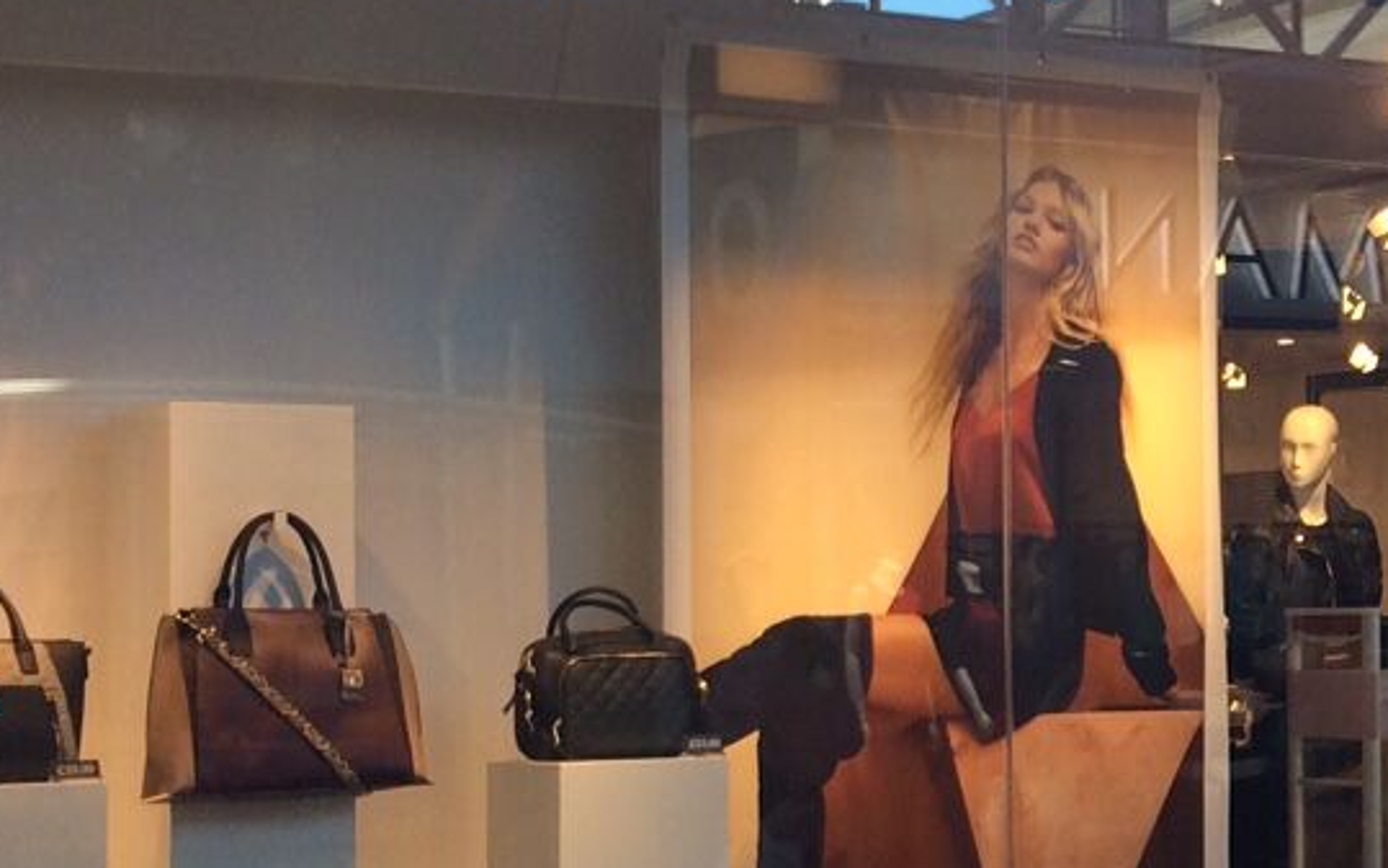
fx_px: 3518
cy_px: 474
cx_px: 1630
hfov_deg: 20.9
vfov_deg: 14.1
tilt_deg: +1.8
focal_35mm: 93
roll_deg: +2.0
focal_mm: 4.15
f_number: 2.2
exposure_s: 1/100
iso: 40
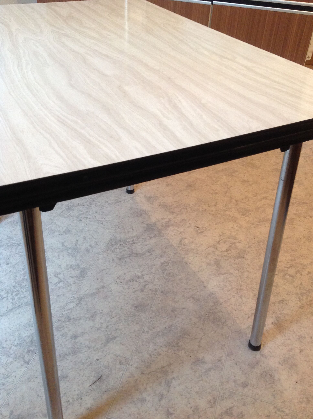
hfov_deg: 40.6
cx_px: 156
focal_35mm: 35
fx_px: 423
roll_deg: -1.7
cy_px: 210
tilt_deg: -36.1
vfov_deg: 52.7
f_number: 2.4
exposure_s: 1/17
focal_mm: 4.28
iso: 200
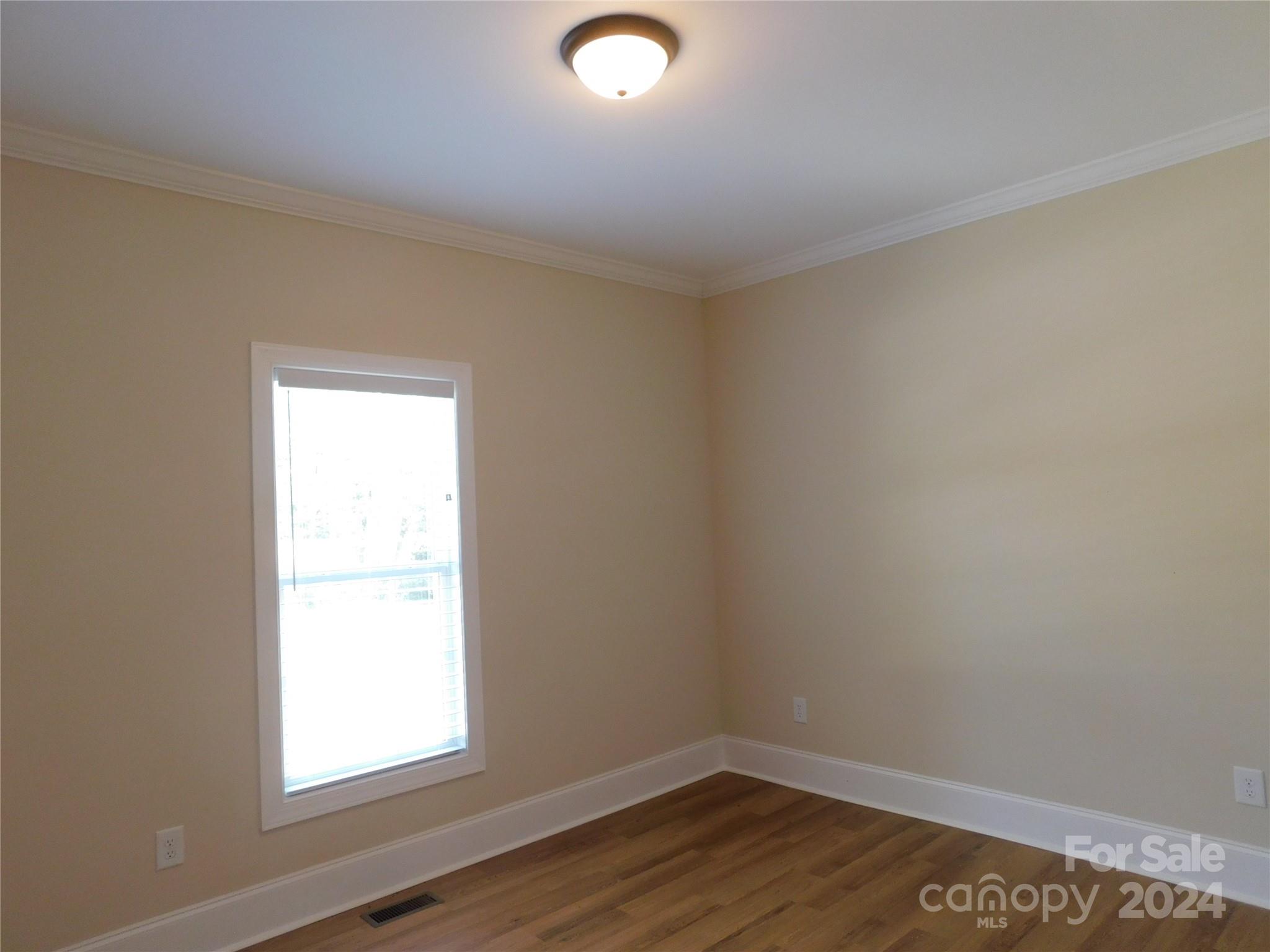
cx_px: 635
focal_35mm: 23
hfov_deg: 73.9
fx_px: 844
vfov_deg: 58.9
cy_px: 476
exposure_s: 1/30
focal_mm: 4
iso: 160
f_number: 3
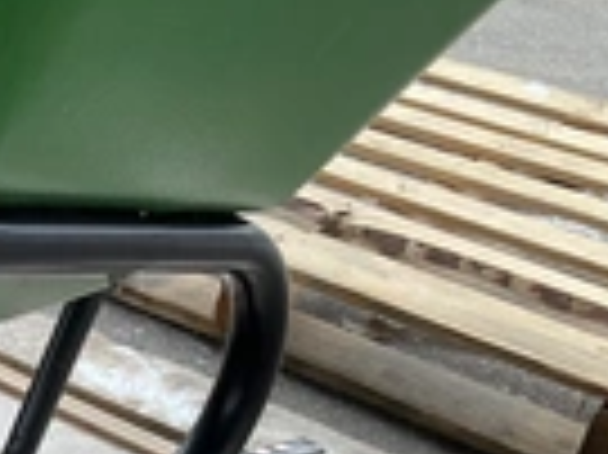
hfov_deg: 20.6
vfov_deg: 16.1
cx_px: -207
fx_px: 1509
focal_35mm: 86
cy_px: 611
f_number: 1.8
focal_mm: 3
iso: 25
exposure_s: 1/279
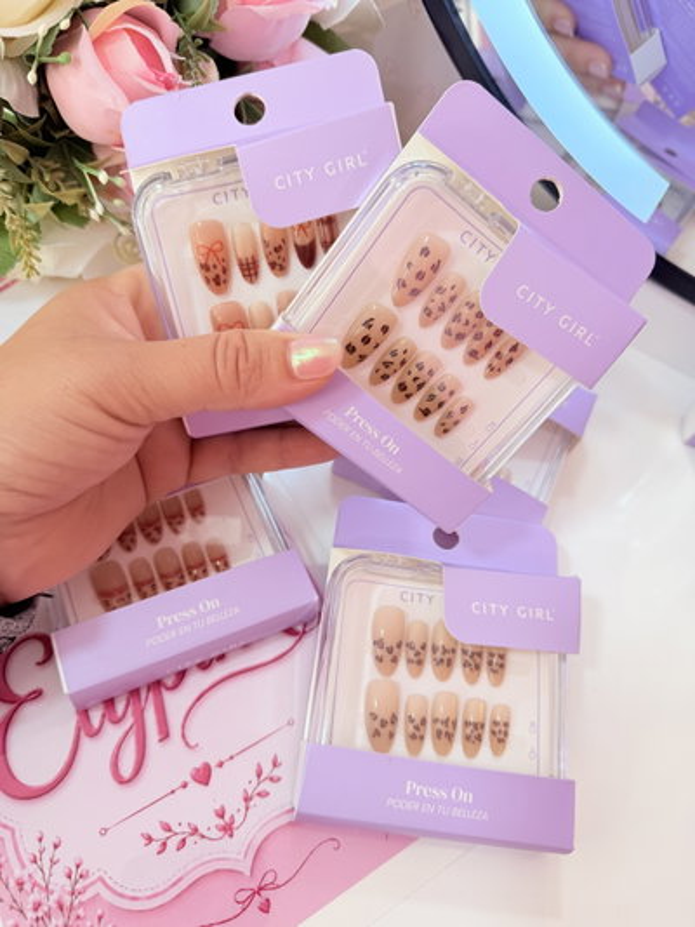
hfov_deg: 56.8
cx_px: 348
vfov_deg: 71.6
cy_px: 464
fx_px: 642
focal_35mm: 24
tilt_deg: -55.8
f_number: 1.78
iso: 80
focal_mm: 6.76
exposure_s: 1/100
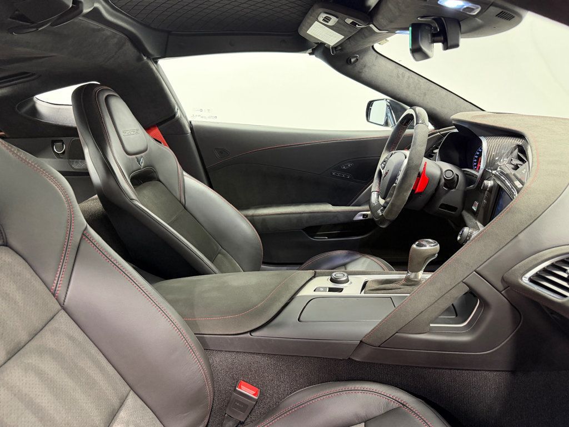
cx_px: 284
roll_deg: +3.6
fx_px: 394
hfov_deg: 71.6
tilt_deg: -17.3
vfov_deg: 56.8
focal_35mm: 24
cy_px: 214
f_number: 1.78
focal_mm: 6.76
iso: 400
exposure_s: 1/60
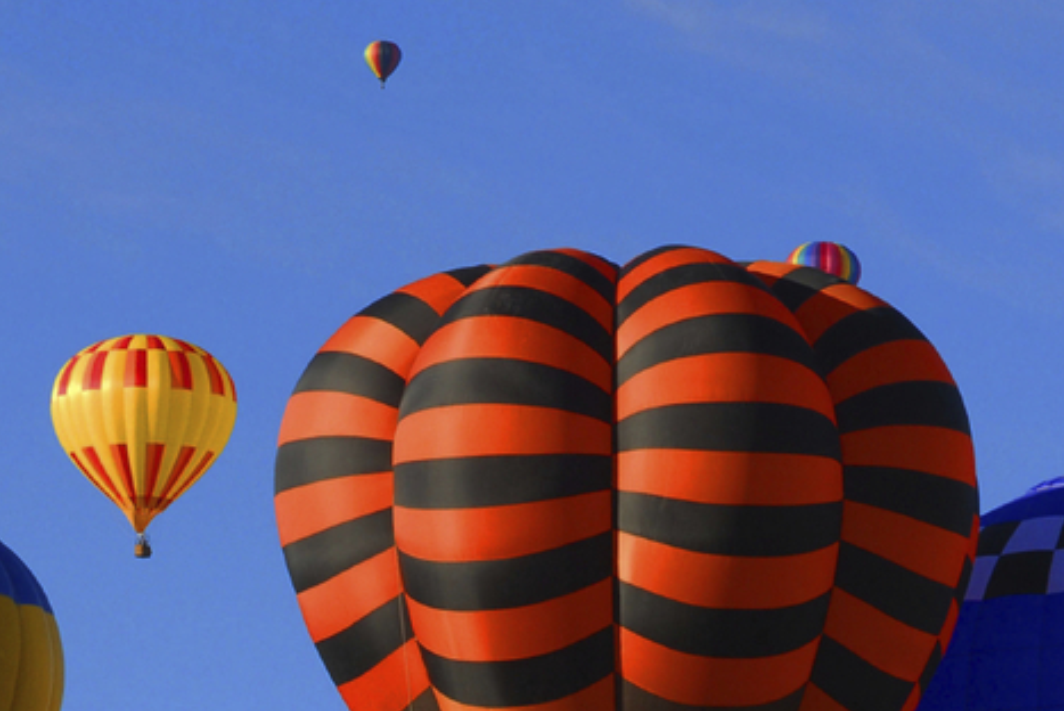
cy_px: 826
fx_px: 7985
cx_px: 305
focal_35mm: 270
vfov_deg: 5.1
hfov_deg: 7.6
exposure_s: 1/160
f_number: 13
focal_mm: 70
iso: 200
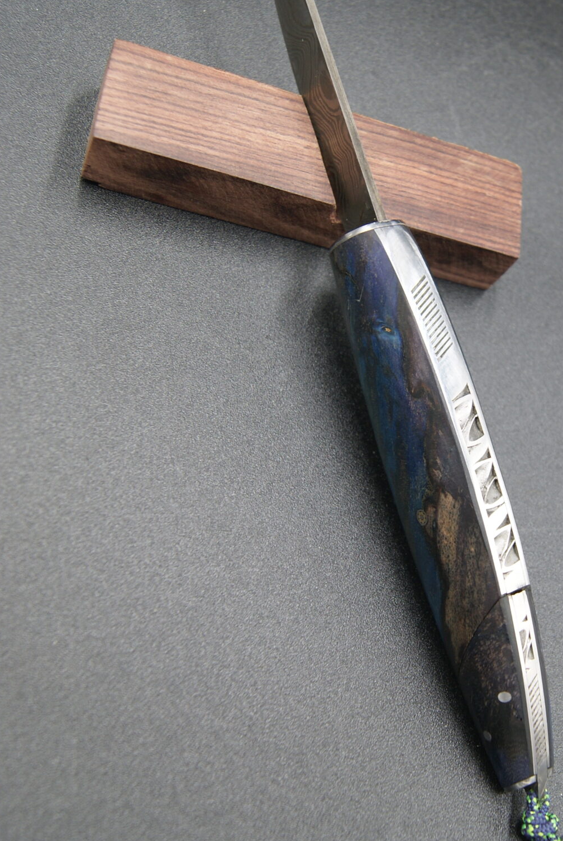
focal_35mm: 51
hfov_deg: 26.2
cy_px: 427
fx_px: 1193
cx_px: 418
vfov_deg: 38.8
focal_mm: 20
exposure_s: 1/30
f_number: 4
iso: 100
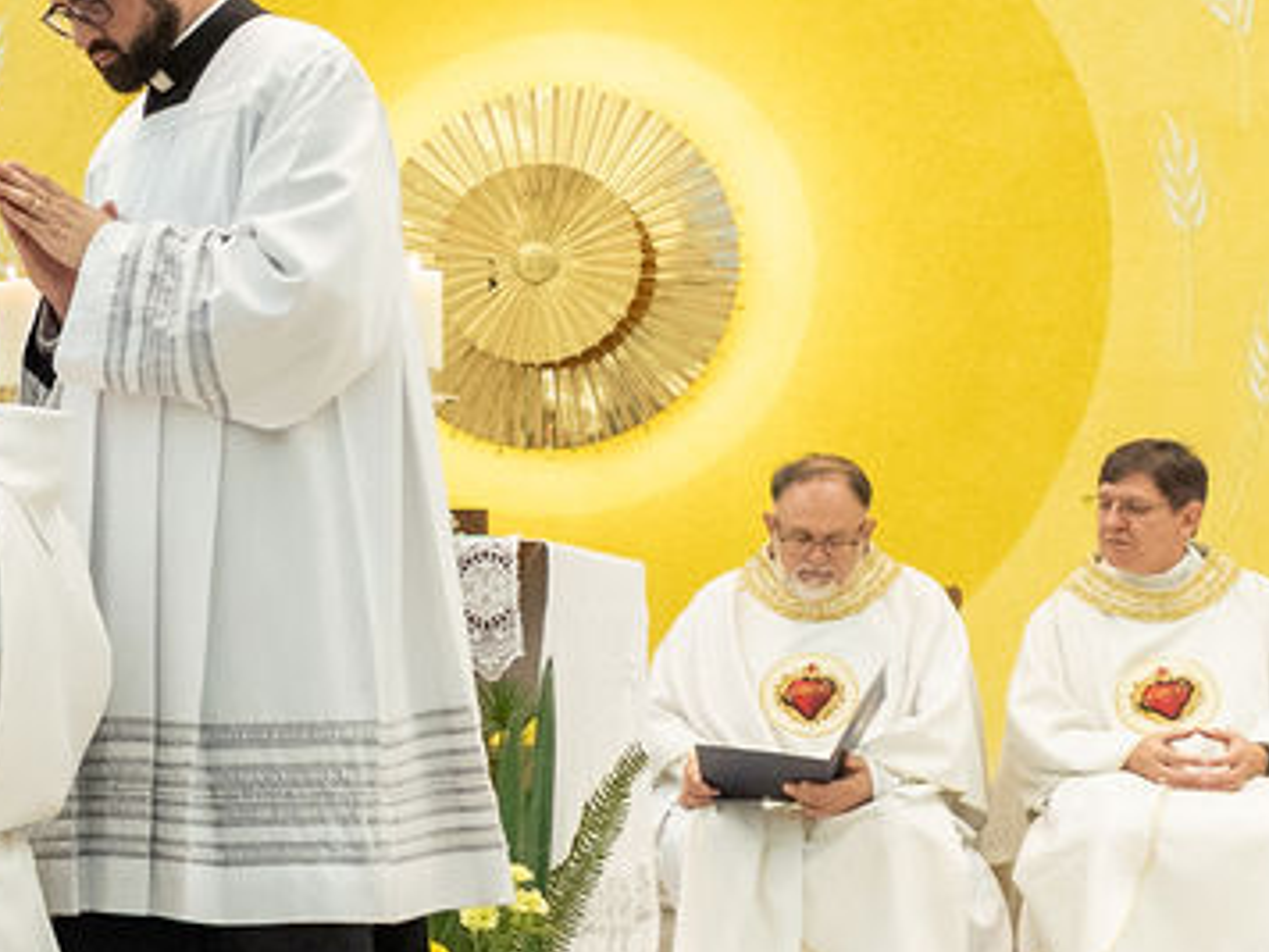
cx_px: -453
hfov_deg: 21.0
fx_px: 3043
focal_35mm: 83
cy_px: 501
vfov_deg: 17.8
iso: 2000
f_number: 3.2
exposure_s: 1/200
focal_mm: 20
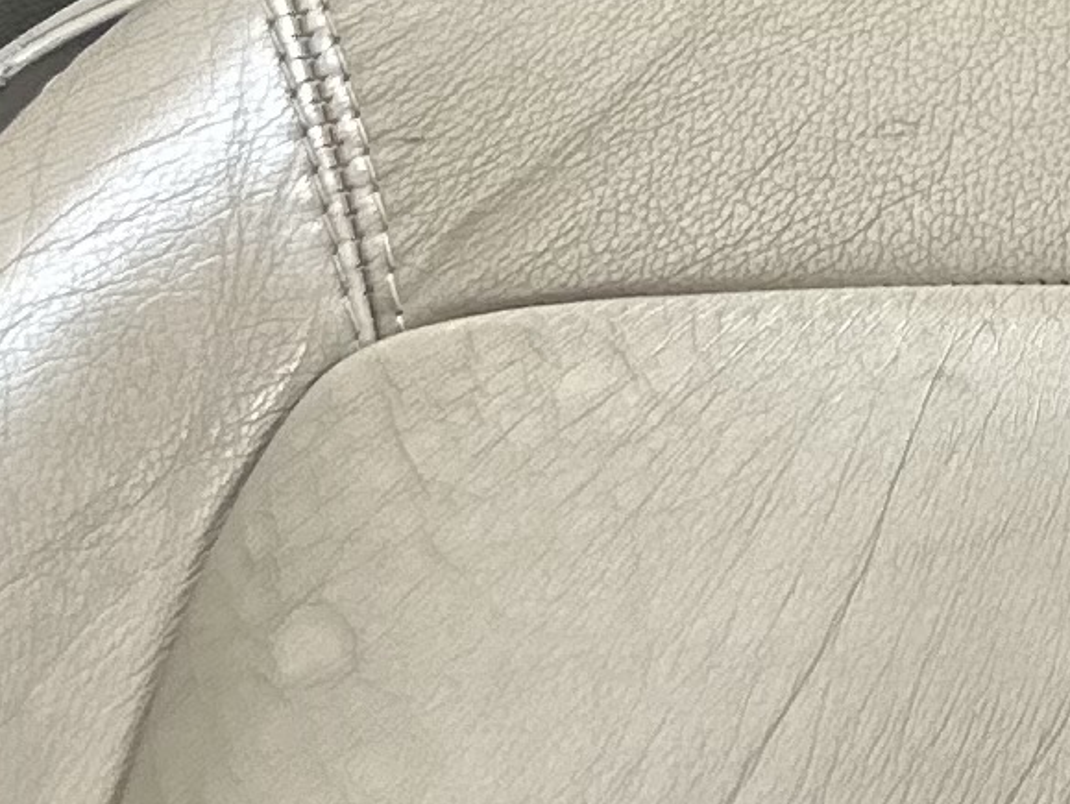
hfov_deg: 9.1
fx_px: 5165
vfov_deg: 7.4
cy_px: -1900
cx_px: 3367
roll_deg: -0.4
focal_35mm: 167
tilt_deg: -28.7
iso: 64
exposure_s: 1/121
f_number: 1.78
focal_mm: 6.86
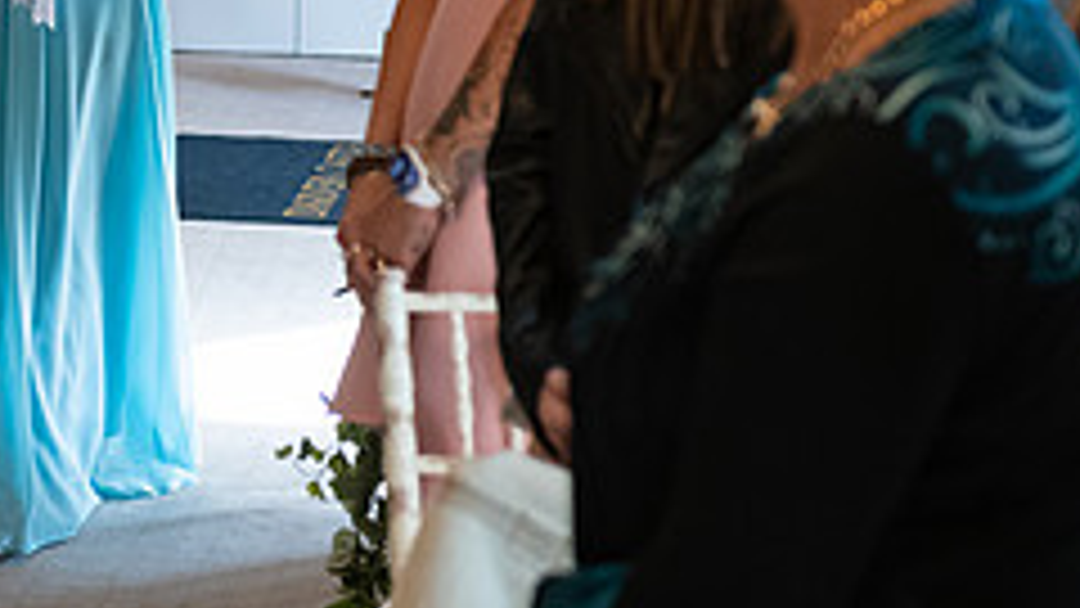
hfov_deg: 14.4
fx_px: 4210
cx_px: 40
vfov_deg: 8.2
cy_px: -142
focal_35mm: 147
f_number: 3.5
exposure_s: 1/160
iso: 1250
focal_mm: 58
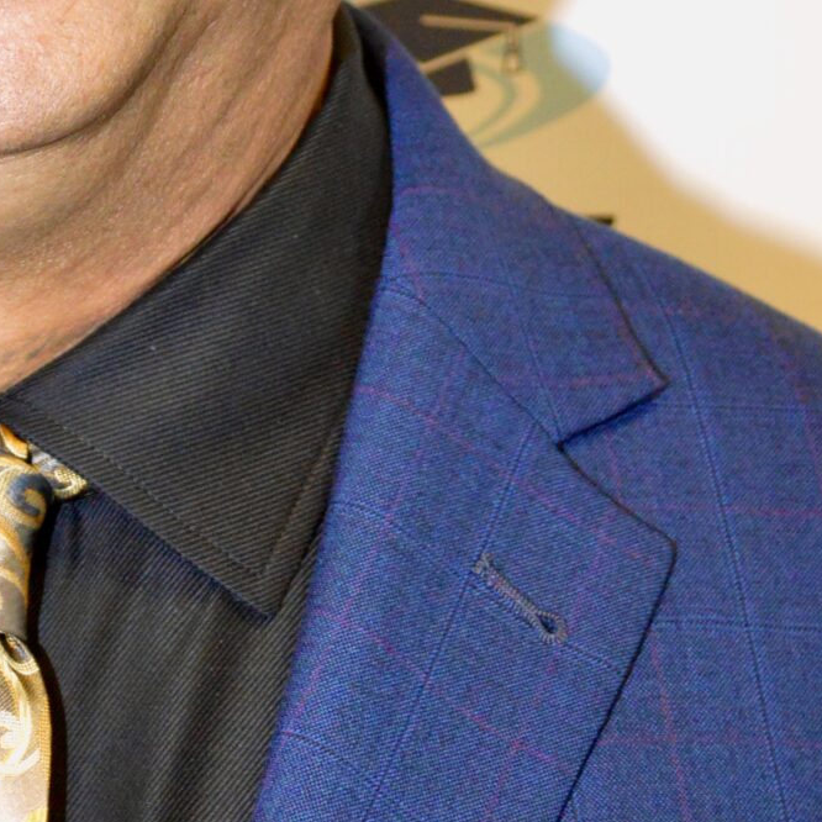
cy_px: 20
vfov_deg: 12.6
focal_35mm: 137
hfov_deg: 12.6
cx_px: 48
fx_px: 3681
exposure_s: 1/60
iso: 2800
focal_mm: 28
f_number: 4.5
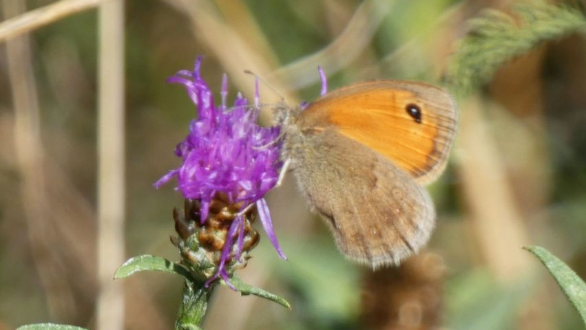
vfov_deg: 1.5
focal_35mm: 805
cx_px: 293
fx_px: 12510
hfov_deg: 2.7
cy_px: 185
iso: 80
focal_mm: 132.1
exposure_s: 1/100
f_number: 5.6
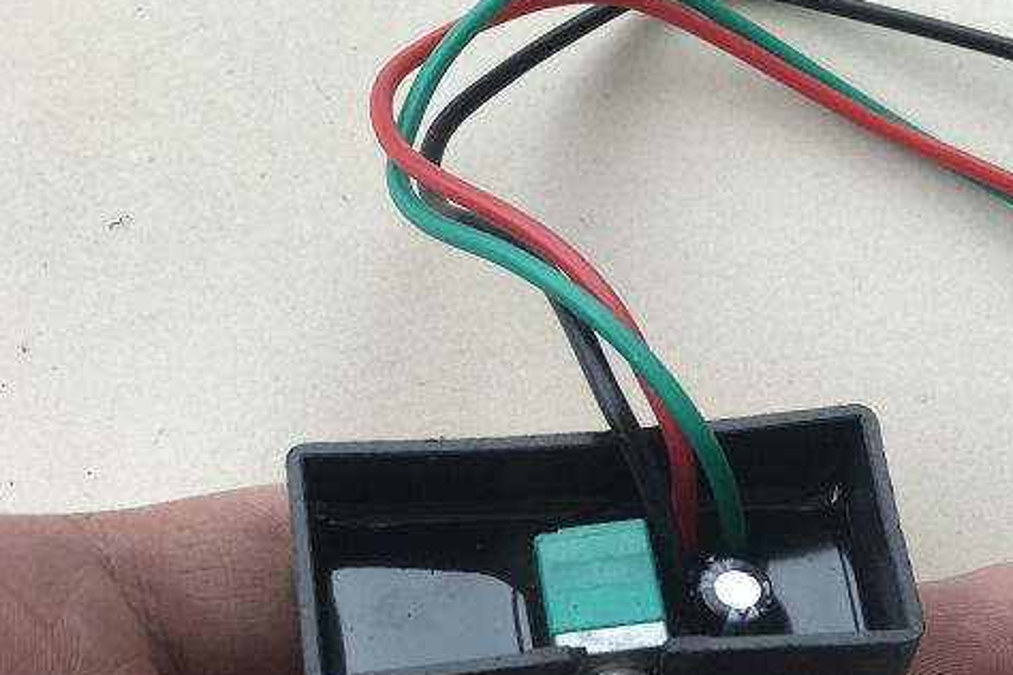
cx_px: 819
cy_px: 560
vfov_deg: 13.6
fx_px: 2814
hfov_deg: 20.2
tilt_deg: -75.7
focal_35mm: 100
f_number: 2.8
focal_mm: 6.6
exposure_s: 1/128
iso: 20
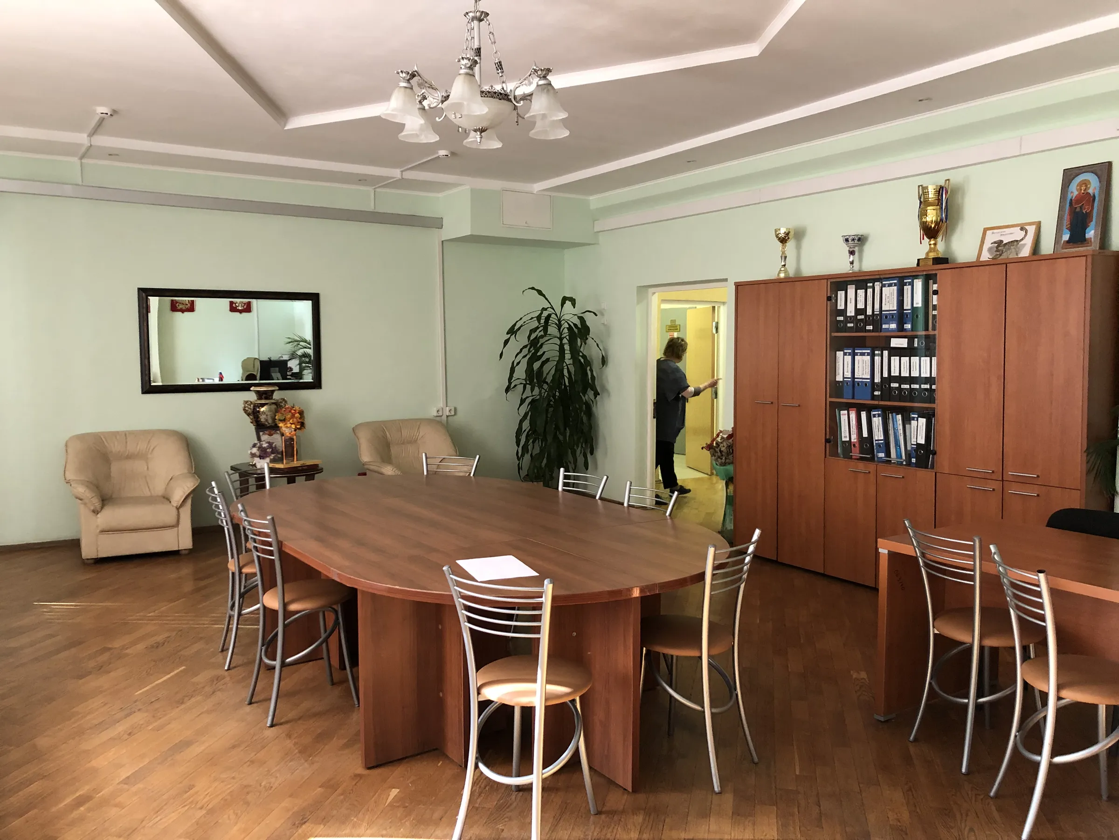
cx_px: 560
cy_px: 420
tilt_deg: -4.7
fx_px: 905
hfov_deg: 63.4
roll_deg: +0.2
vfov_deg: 49.7
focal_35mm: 28
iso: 80
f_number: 1.8
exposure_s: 1/17
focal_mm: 4
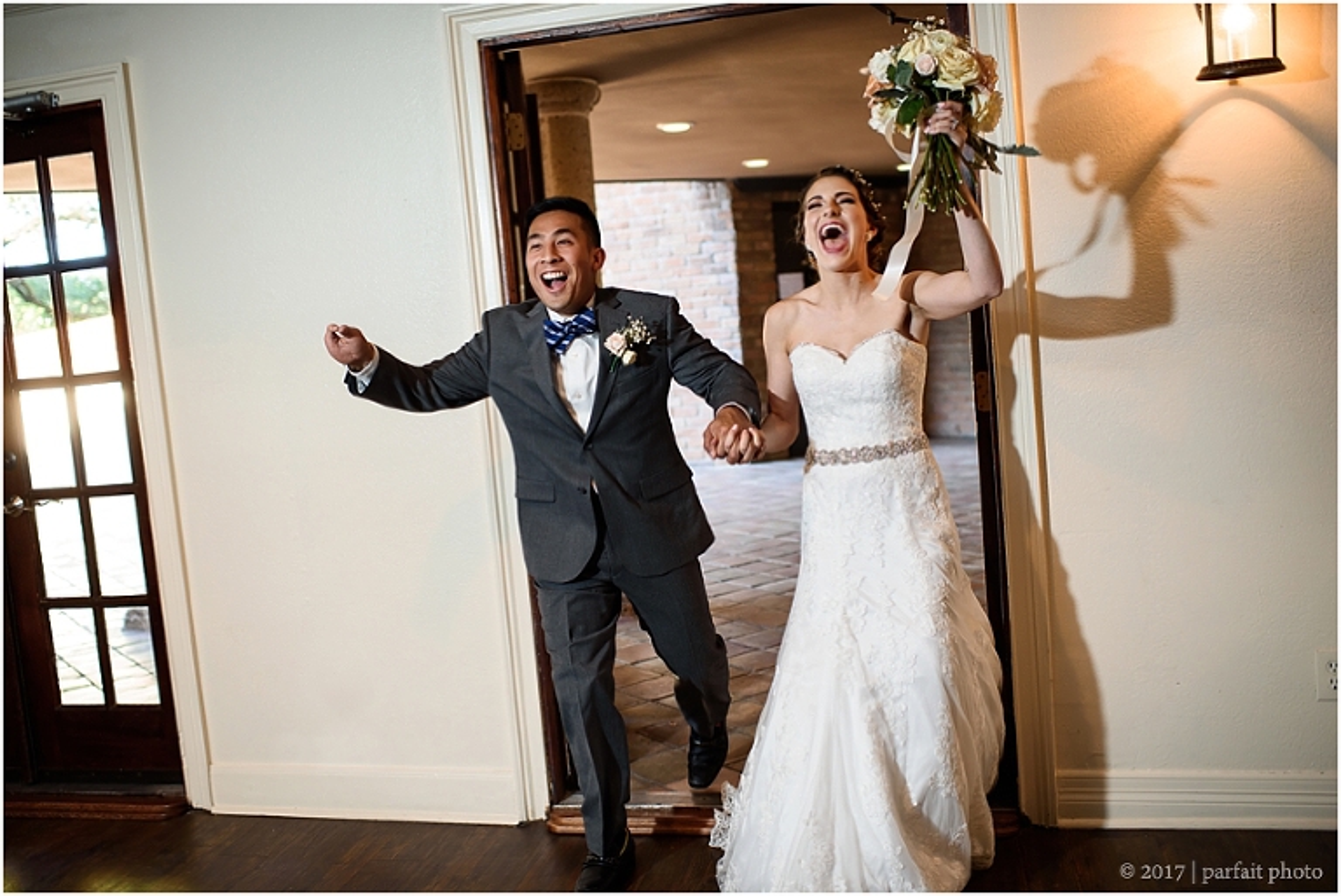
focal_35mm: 35
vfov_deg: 37.9
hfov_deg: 54.4
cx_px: 670
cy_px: 448
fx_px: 1304
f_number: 2
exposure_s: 1/200
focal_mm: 35
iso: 640
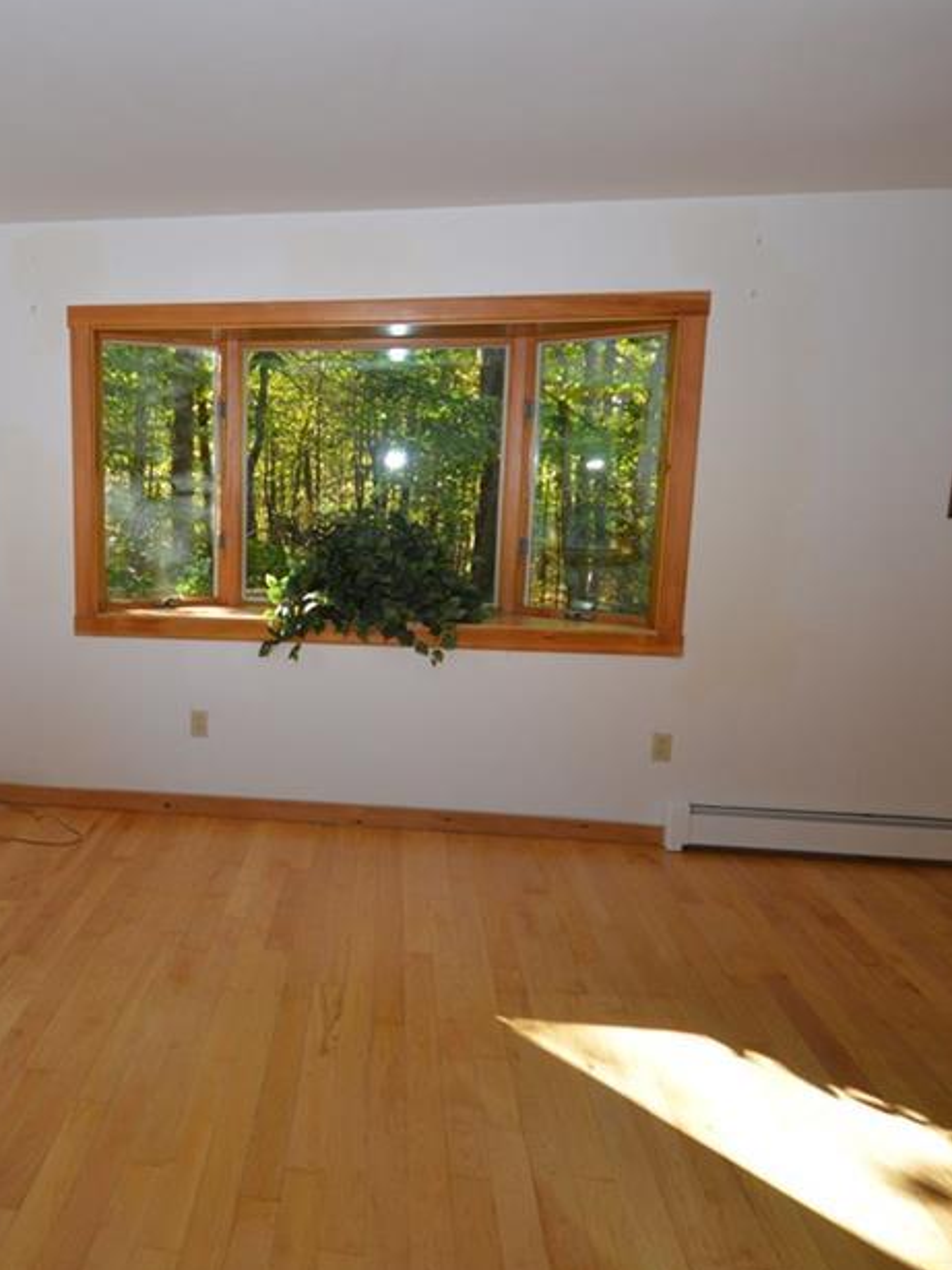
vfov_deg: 71.6
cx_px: 242
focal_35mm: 24
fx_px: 880
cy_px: 611
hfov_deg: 54.2
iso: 400
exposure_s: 1/80
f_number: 4.5
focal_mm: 10
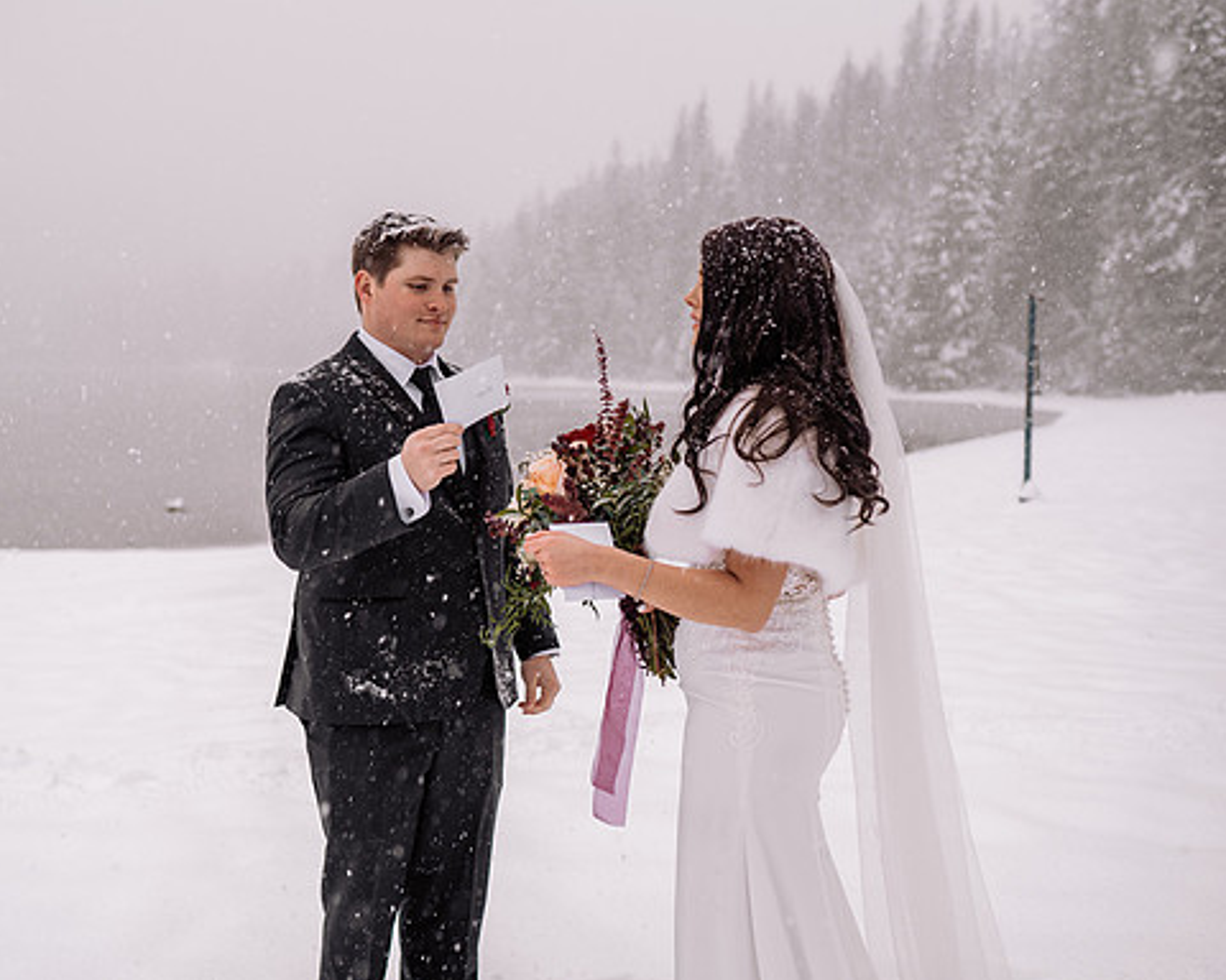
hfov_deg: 45.6
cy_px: 491
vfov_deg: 37.3
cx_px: 496
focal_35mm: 40
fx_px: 1451
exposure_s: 1/200
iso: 100
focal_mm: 35
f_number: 2.5
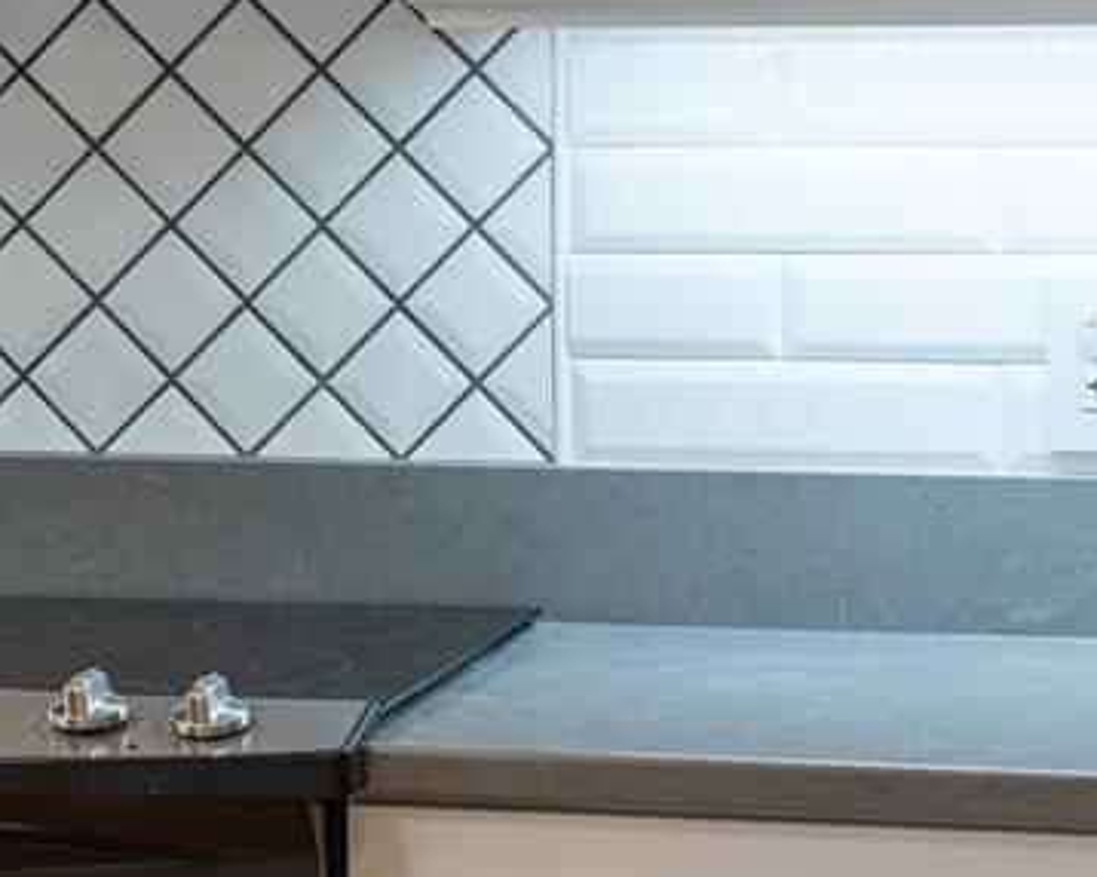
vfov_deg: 9.9
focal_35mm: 155
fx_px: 5043
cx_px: -126
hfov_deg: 12.2
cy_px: 147
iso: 250
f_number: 5
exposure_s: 1/30
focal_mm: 57.9
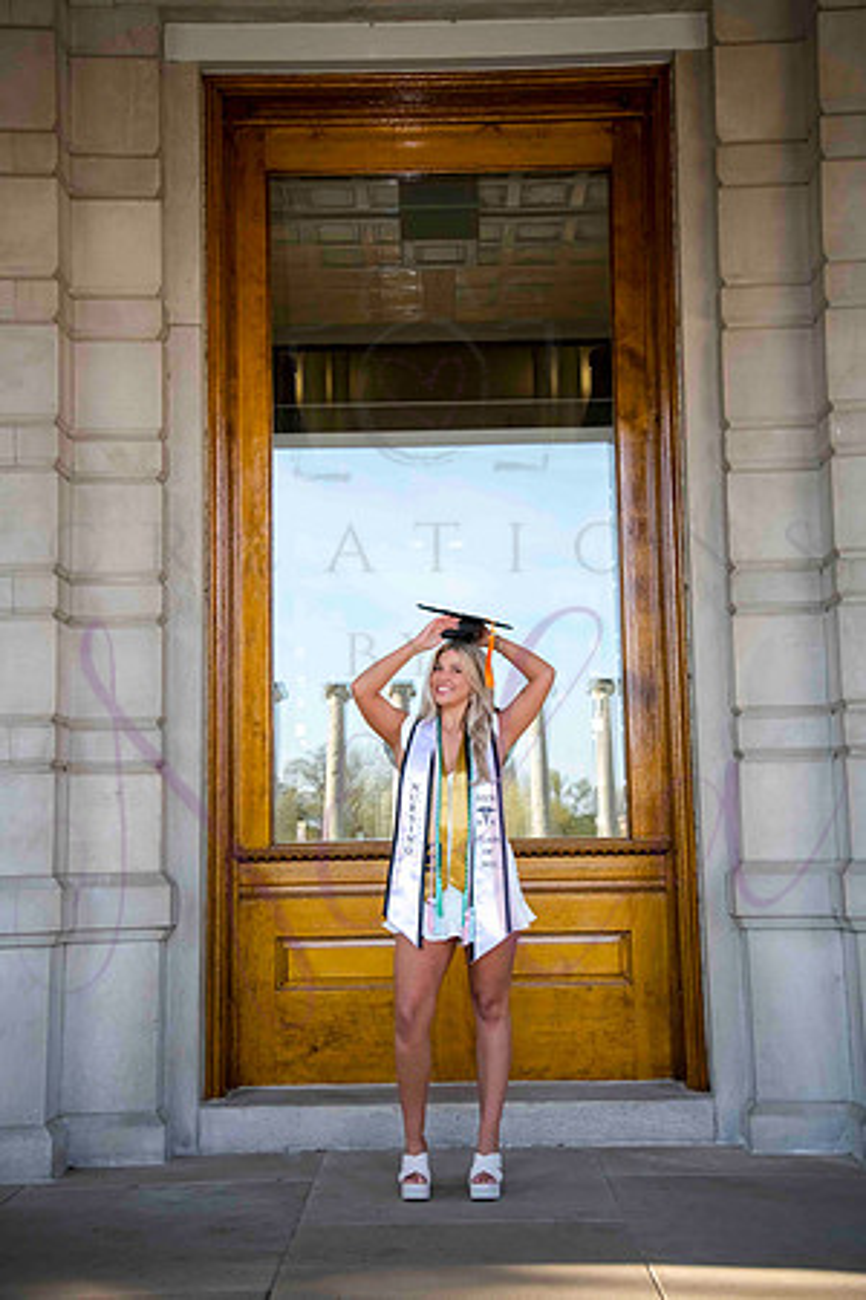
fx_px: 1588
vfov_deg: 44.5
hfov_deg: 30.5
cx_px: 433
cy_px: 650
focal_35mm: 44
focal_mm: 44
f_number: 7.1
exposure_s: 1/500
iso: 500
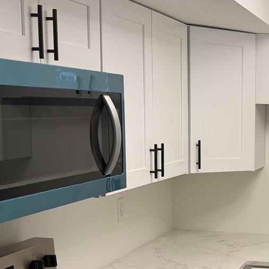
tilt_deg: -8.8
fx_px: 589
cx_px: 314
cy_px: 193
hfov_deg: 23.7
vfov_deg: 25.5
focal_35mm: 67
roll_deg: -1.2
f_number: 1.78
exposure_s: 1/115
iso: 200
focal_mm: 6.76
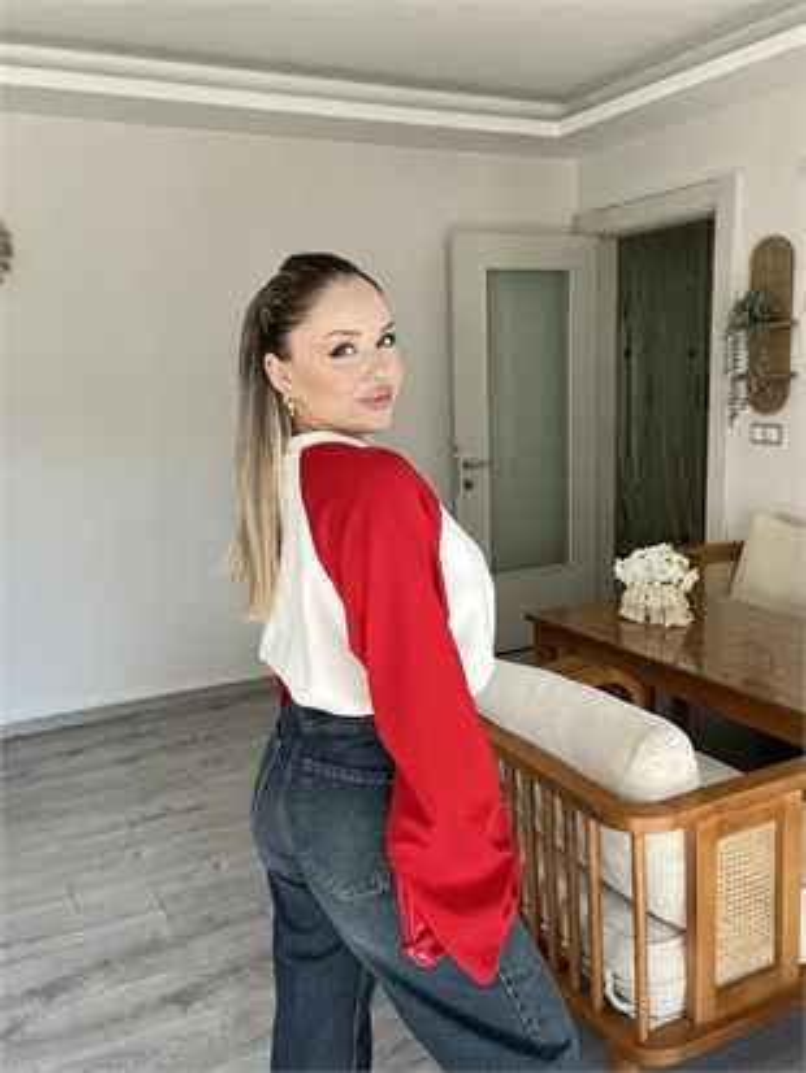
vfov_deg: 59.9
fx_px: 931
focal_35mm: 30
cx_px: 403
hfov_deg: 46.8
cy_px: 536
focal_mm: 2.71
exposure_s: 1/121
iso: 50
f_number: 2.2
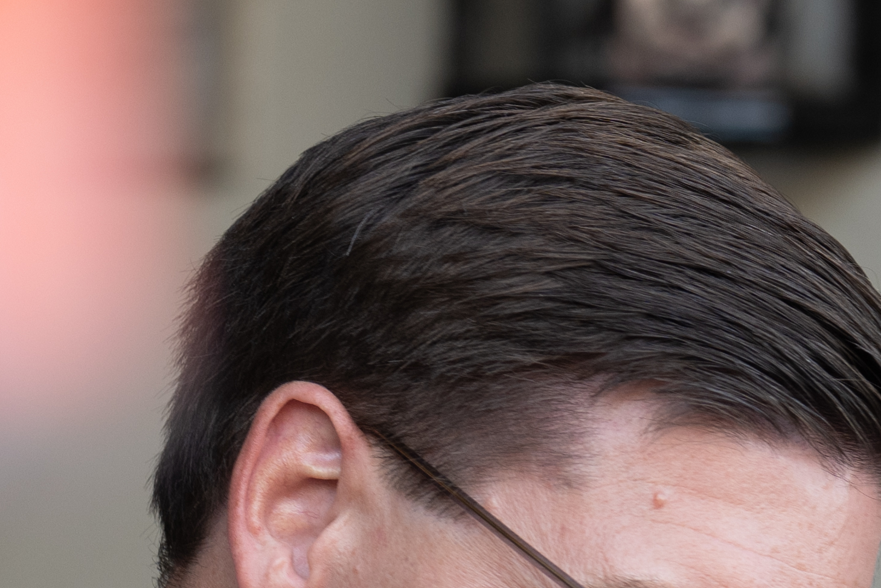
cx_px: 1060
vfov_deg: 2.9
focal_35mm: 481
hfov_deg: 4.3
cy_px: 806
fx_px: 11771
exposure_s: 1/160
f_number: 3.2
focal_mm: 85
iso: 125
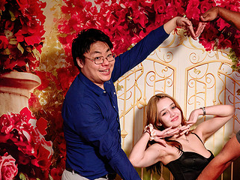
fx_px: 471
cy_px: 142
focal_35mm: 68
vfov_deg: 21.4
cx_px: 175
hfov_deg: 28.2
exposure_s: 1/200
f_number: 3.5
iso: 1600
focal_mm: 38
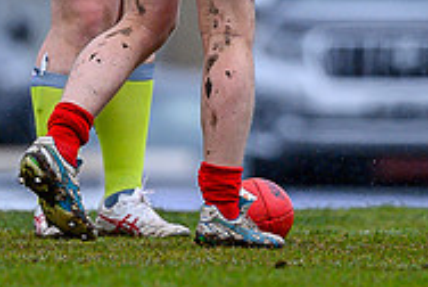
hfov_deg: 0.7
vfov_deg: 0.5
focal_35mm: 2764
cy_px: -112
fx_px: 32912
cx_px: 254
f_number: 4
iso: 400
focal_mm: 500
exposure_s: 1/1250
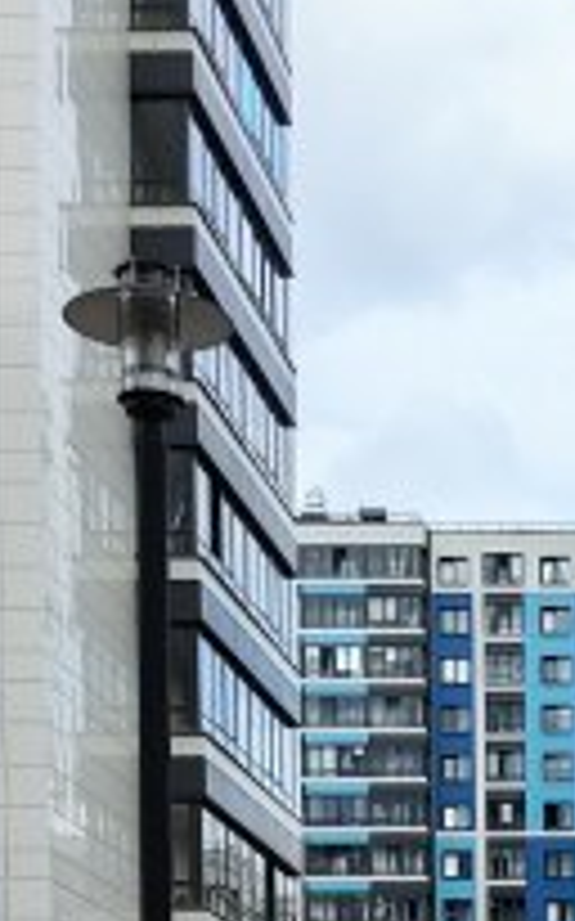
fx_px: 2584
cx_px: 845
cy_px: 1379
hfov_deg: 12.1
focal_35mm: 103
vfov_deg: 18.0
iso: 100
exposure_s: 1/703
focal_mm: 4.74
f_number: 1.79
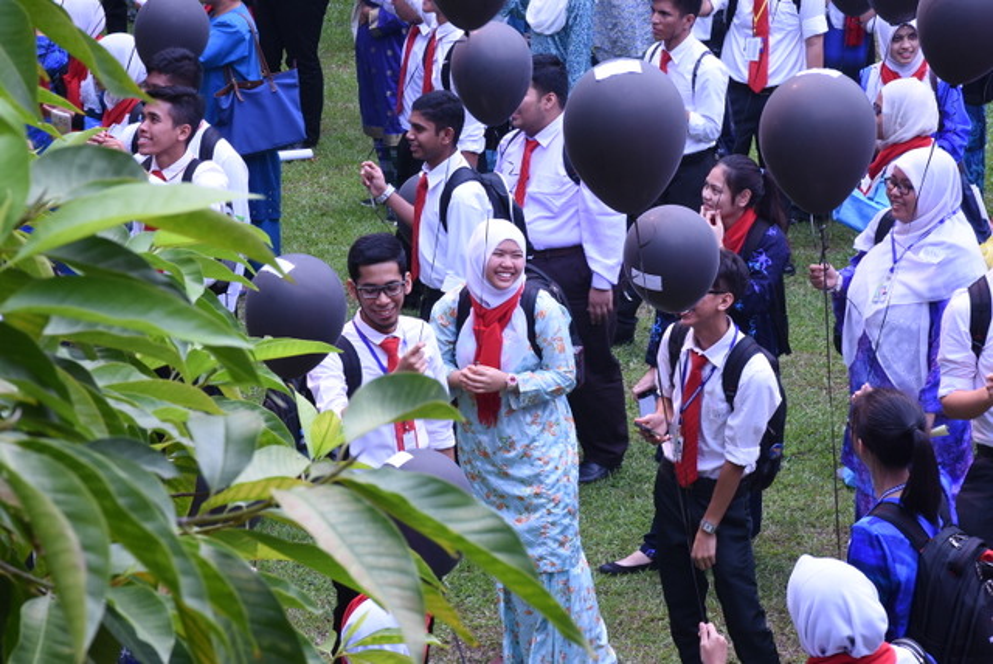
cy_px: 332
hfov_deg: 17.0
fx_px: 3313
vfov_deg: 11.4
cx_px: 496
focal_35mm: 120
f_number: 13
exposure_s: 1/100
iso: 400
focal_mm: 80
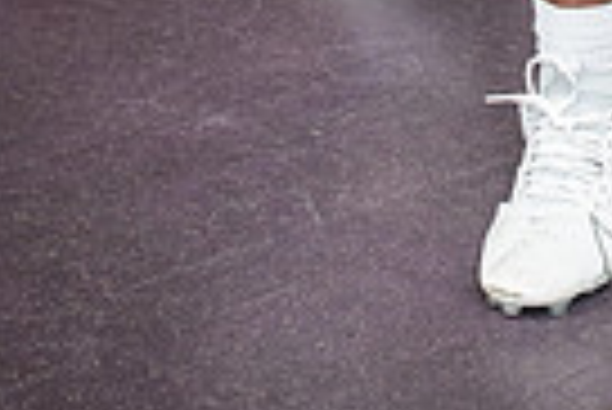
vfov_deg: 10.2
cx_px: 513
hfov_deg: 17.4
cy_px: -581
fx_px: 1974
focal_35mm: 116
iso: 500
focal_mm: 35
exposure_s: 1/250
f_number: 5.6
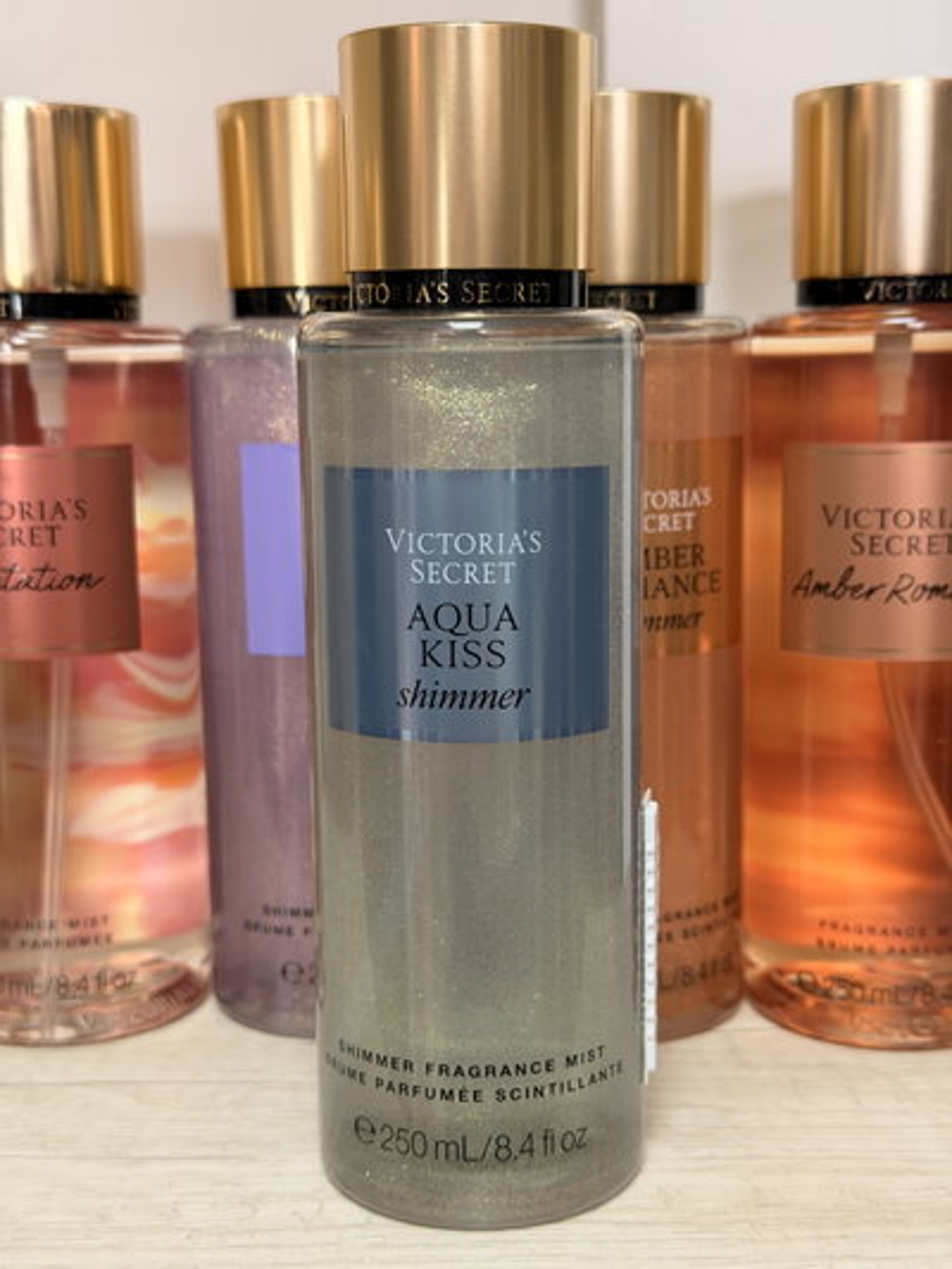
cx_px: 476
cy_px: 634
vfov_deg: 39.6
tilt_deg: -8.7
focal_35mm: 48
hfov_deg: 30.3
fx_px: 1759
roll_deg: +1.2
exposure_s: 1/60
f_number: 1.78
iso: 125
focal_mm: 6.76
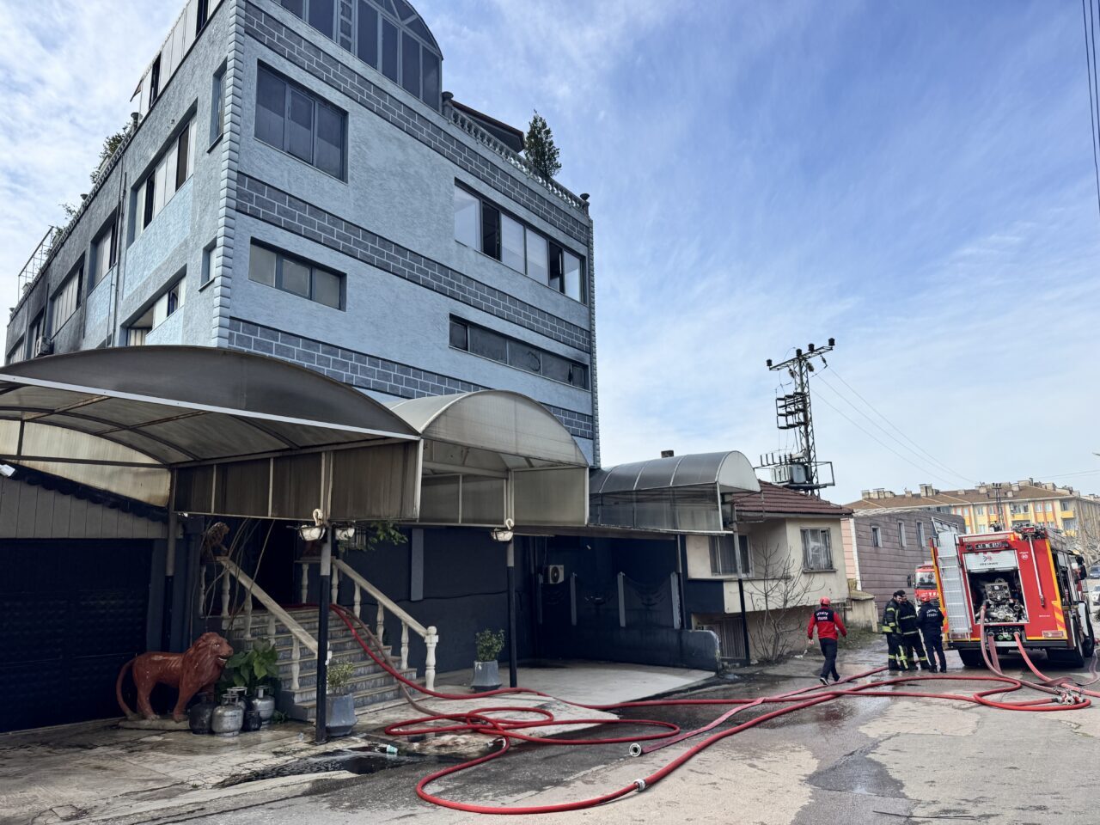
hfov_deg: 71.6
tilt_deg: +12.5
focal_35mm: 24
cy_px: 412
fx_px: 763
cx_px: 550
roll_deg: +1.4
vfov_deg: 56.8
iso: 80
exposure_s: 1/3802
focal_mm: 6.76
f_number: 1.78
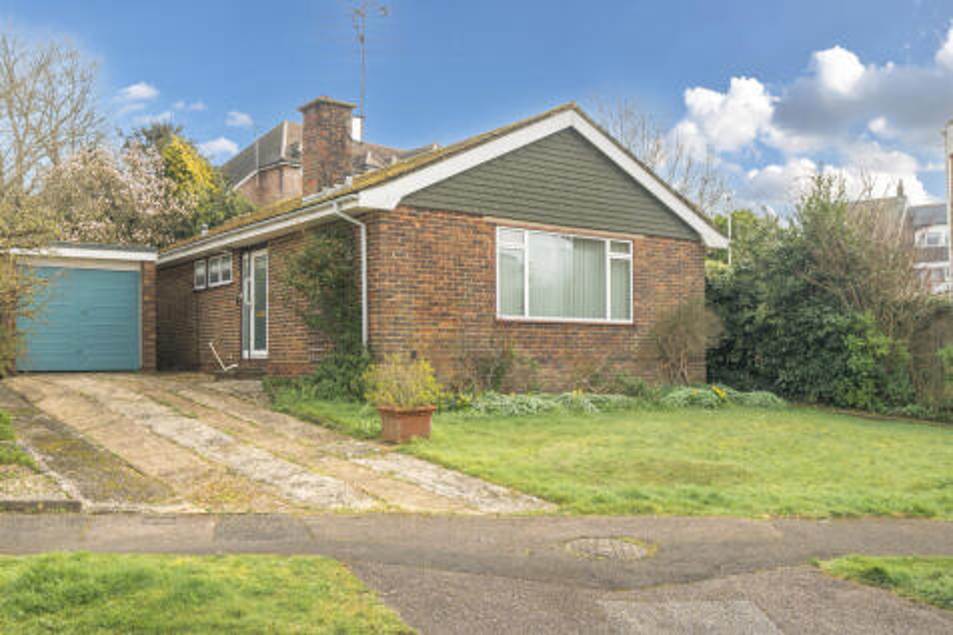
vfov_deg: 39.9
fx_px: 873
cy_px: 318
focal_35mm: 33
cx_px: 476
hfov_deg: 57.2
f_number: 8
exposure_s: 1/250
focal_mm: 22
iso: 400
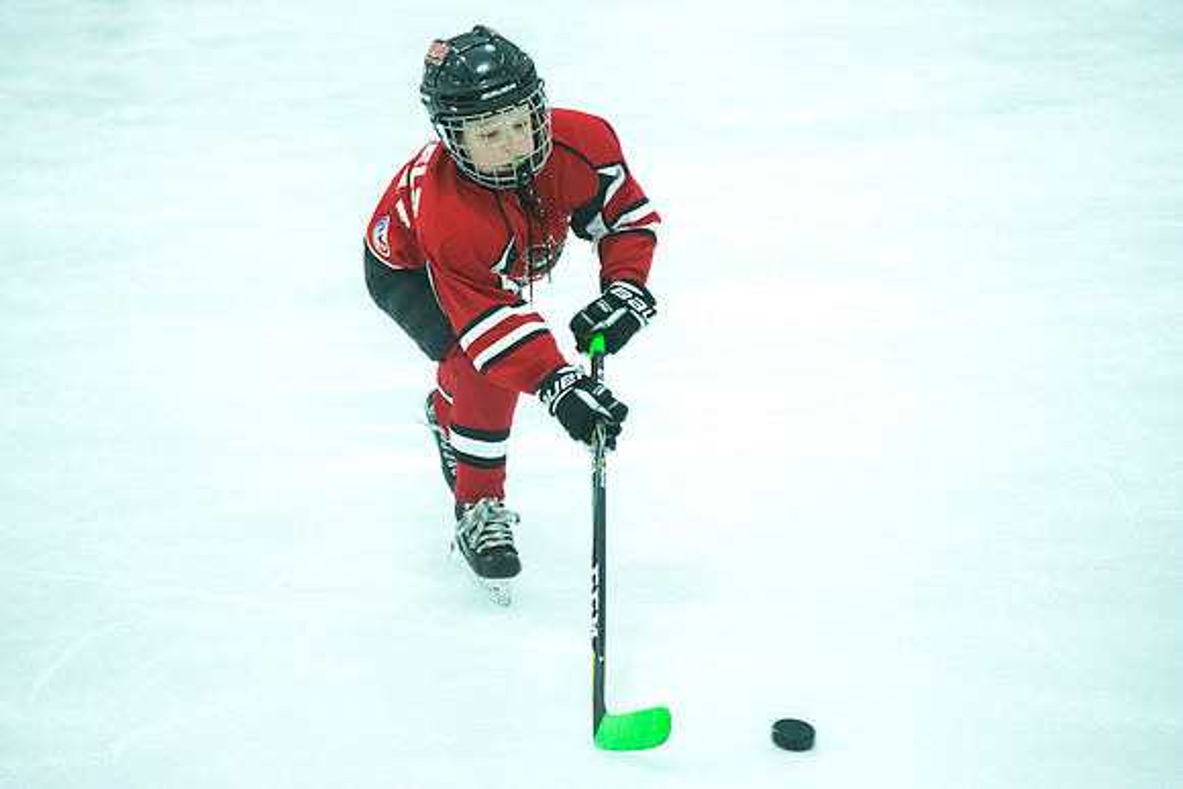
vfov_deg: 7.4
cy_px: 357
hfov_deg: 11.1
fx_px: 6108
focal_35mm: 186
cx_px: 592
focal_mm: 170
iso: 6400
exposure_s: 1/640
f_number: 5.6
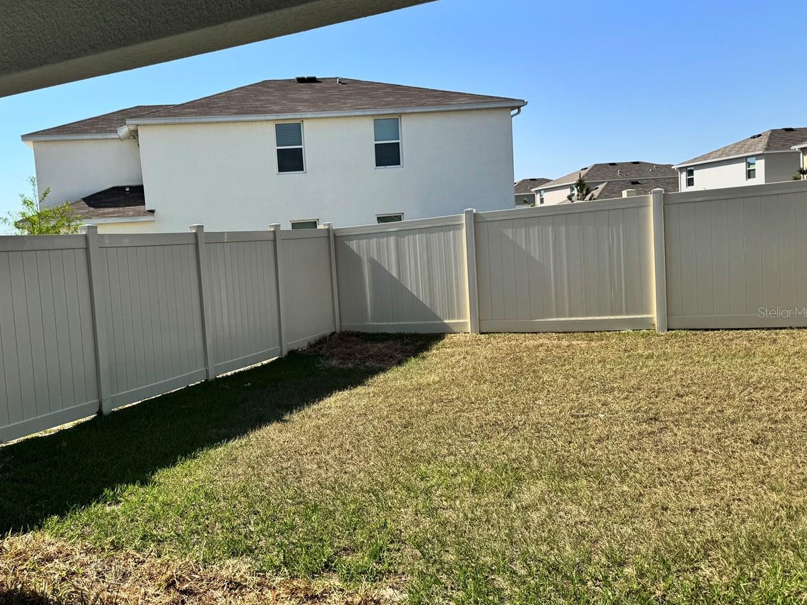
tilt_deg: -4.5
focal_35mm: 32
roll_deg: +4.8
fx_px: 746
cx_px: 283
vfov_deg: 44.2
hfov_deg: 55.9
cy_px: 312
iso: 80
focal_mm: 6.76
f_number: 1.78
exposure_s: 1/4049
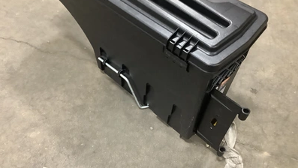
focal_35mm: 34
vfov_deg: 34.7
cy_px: 83
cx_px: 149
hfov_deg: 58.0
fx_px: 269
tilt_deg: -50.7
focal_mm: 3.3
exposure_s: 1/30
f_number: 2.4
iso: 640
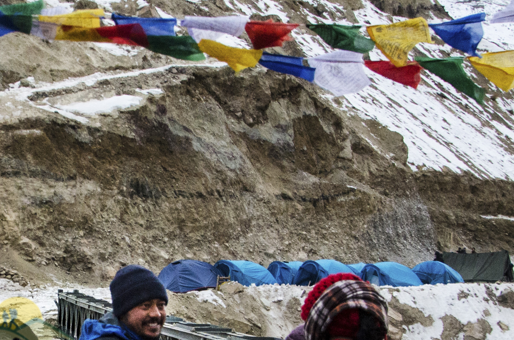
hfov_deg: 25.3
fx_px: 1097
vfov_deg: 17.4
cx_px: 21
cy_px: 297
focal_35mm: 77
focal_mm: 18
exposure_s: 1/200
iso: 1600
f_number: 5
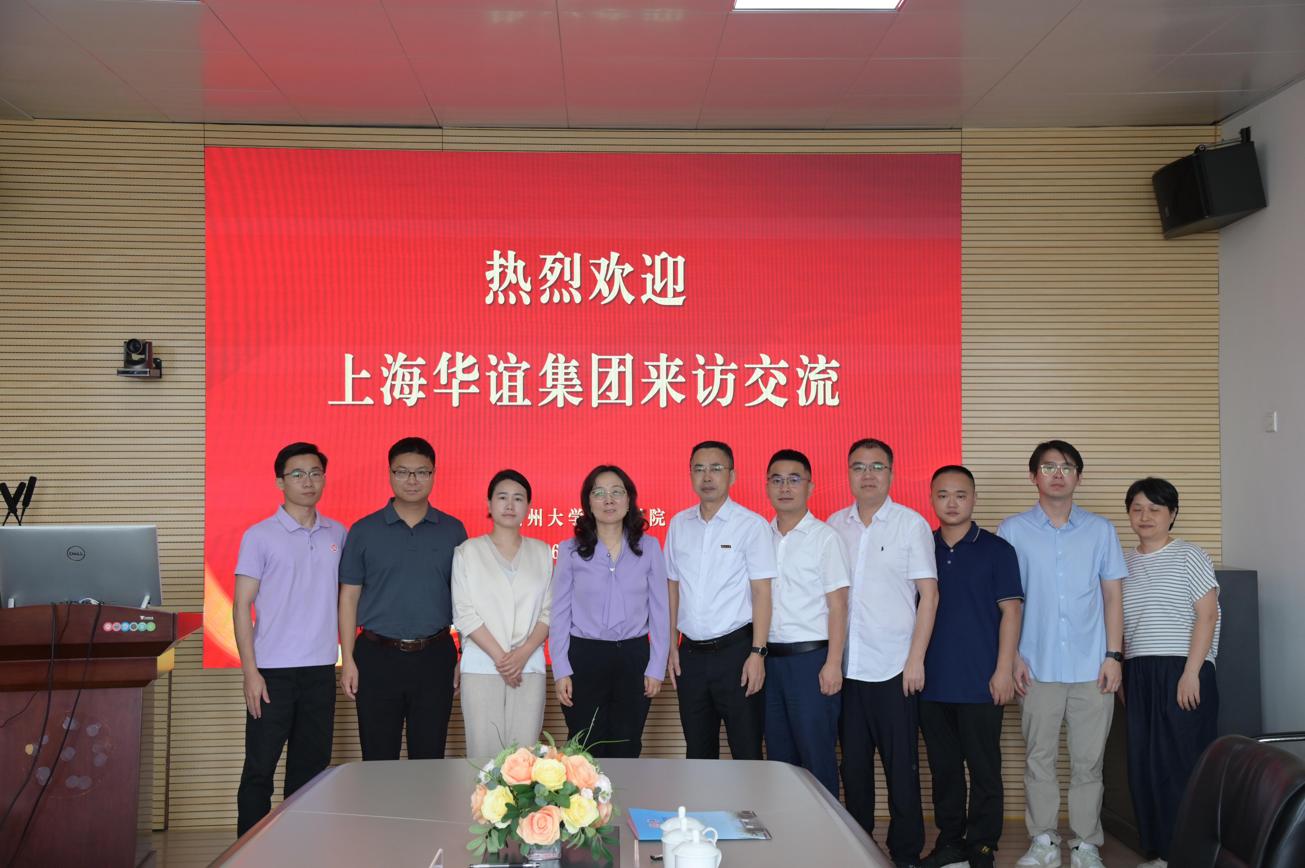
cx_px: 652
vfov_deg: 30.5
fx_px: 1594
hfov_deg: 44.5
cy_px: 434
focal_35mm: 44
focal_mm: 44
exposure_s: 1/200
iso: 1600
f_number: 5
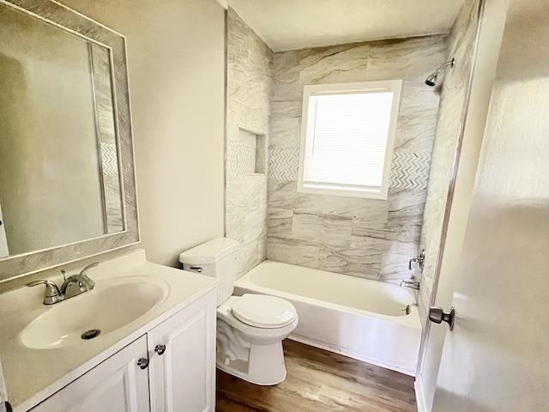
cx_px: 274
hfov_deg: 106.2
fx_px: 206
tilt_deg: -11.8
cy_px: 206
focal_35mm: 13
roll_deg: -3.0
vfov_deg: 89.9
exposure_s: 1/19
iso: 2000
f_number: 1.8
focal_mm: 1.57
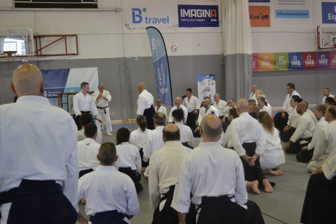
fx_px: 448
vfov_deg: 28.1
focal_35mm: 48
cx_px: 168
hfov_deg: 41.1
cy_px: 112
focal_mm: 32
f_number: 4.8
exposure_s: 1/30
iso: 400
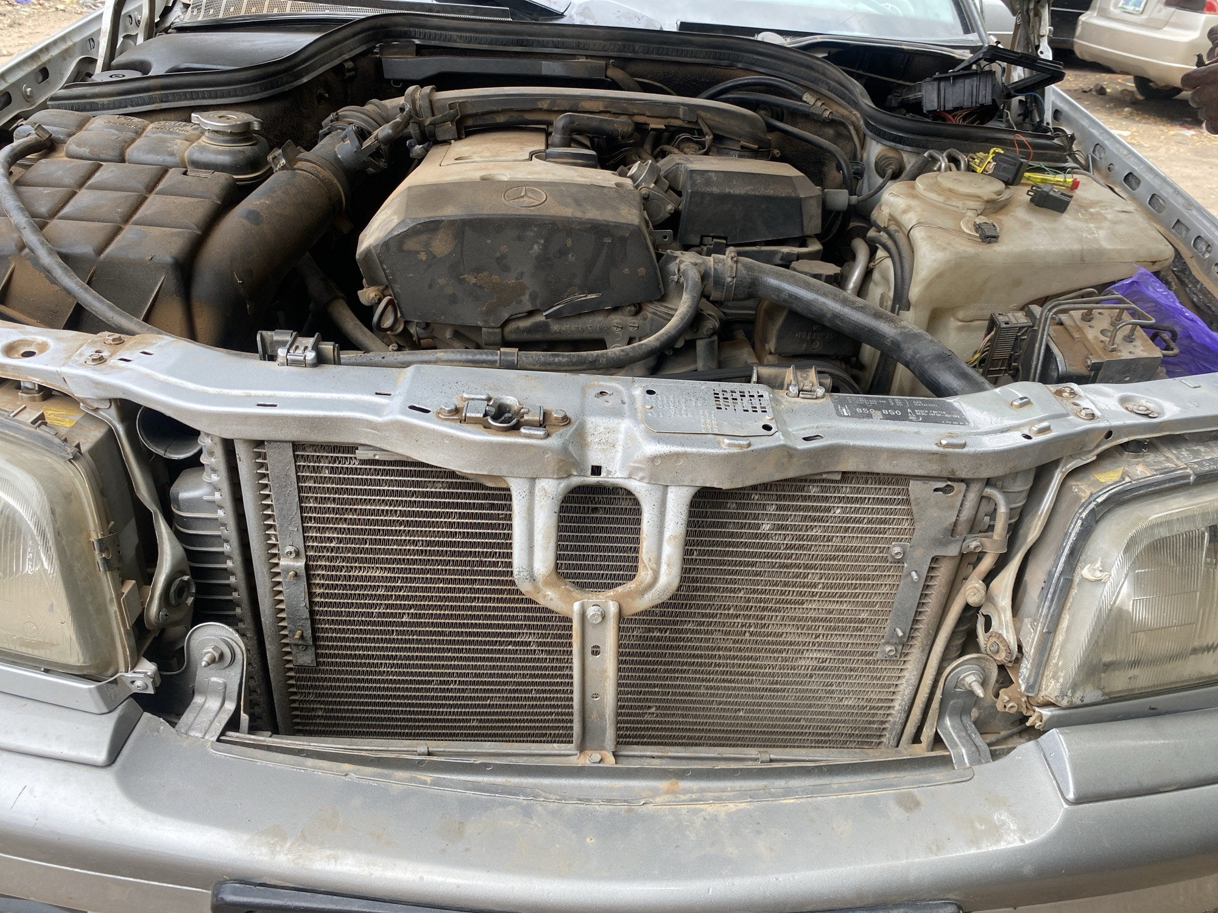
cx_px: 609
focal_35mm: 26
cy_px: 456
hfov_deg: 67.3
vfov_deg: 53.1
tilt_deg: -30.3
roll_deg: -2.8
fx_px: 915
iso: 32
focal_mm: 4.25
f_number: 1.8
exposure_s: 1/303
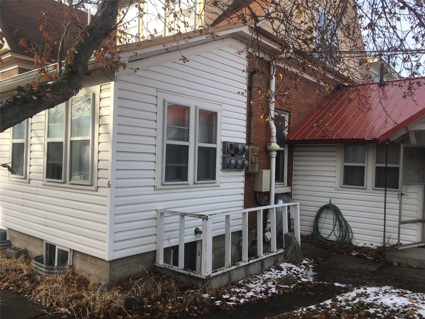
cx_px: 212
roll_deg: -1.5
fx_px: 356
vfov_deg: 48.2
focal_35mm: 29
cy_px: 160
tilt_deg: -0.8
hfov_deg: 61.7
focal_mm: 4.15
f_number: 2.2
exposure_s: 1/458
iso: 25
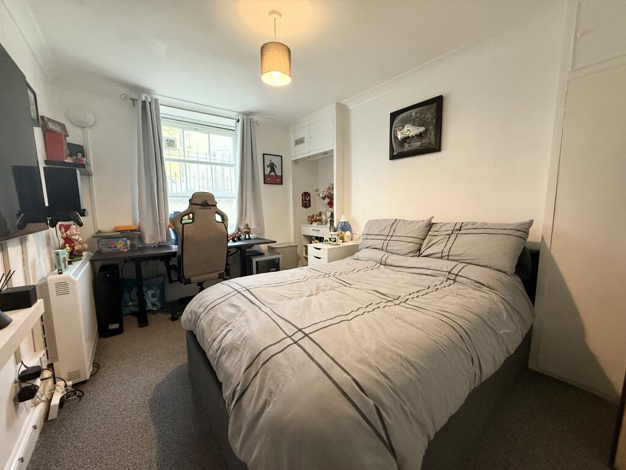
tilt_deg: -6.5
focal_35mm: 14
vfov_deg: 85.7
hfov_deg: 102.1
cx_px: 313
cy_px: 235
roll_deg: +0.2
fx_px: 253
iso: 320
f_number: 2.2
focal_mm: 2.22
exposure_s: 1/69
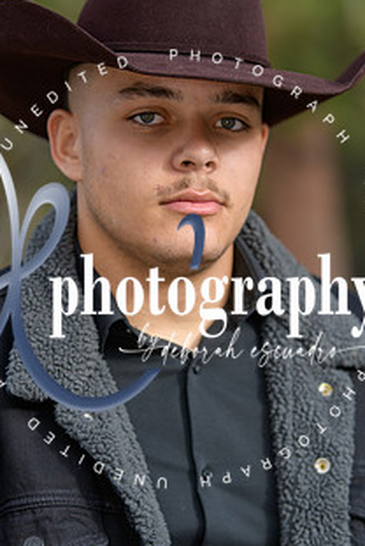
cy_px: 263
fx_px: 2018
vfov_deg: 15.4
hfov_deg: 10.3
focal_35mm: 133
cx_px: 149
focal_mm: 92
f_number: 3.5
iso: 250
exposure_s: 1/800
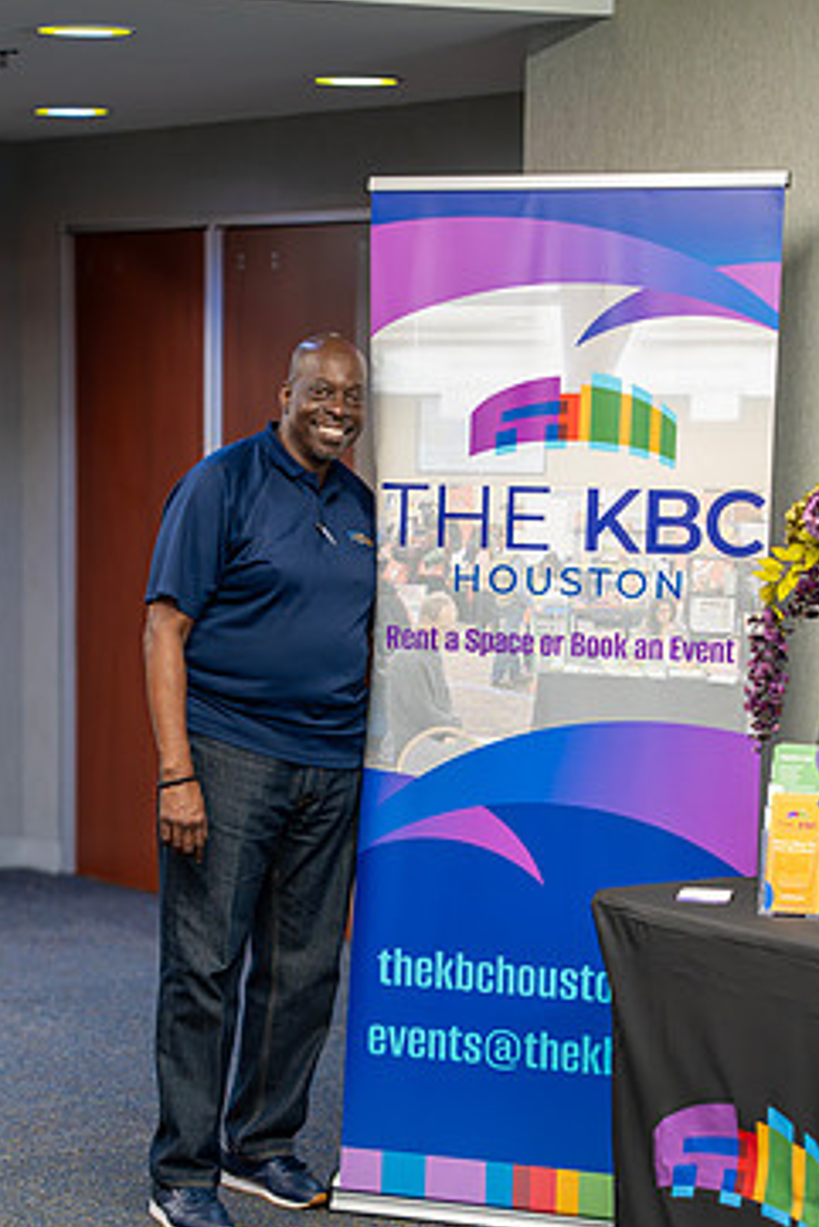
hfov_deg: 12.9
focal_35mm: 106
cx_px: 319
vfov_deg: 19.3
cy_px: 704
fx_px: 3614
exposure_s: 1/160
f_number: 2.2
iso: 2000
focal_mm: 85
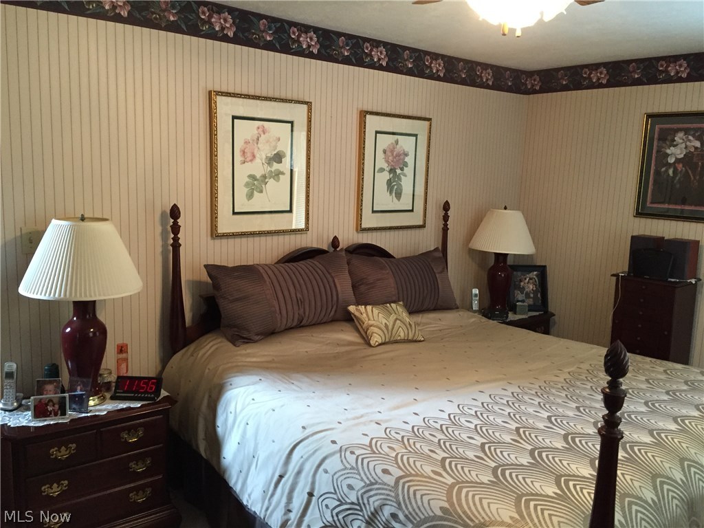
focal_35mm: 29
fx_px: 590
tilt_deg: -11.2
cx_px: 352
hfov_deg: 61.7
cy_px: 264
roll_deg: -2.2
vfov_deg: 48.2
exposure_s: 1/24
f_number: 2.2
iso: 250
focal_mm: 4.15
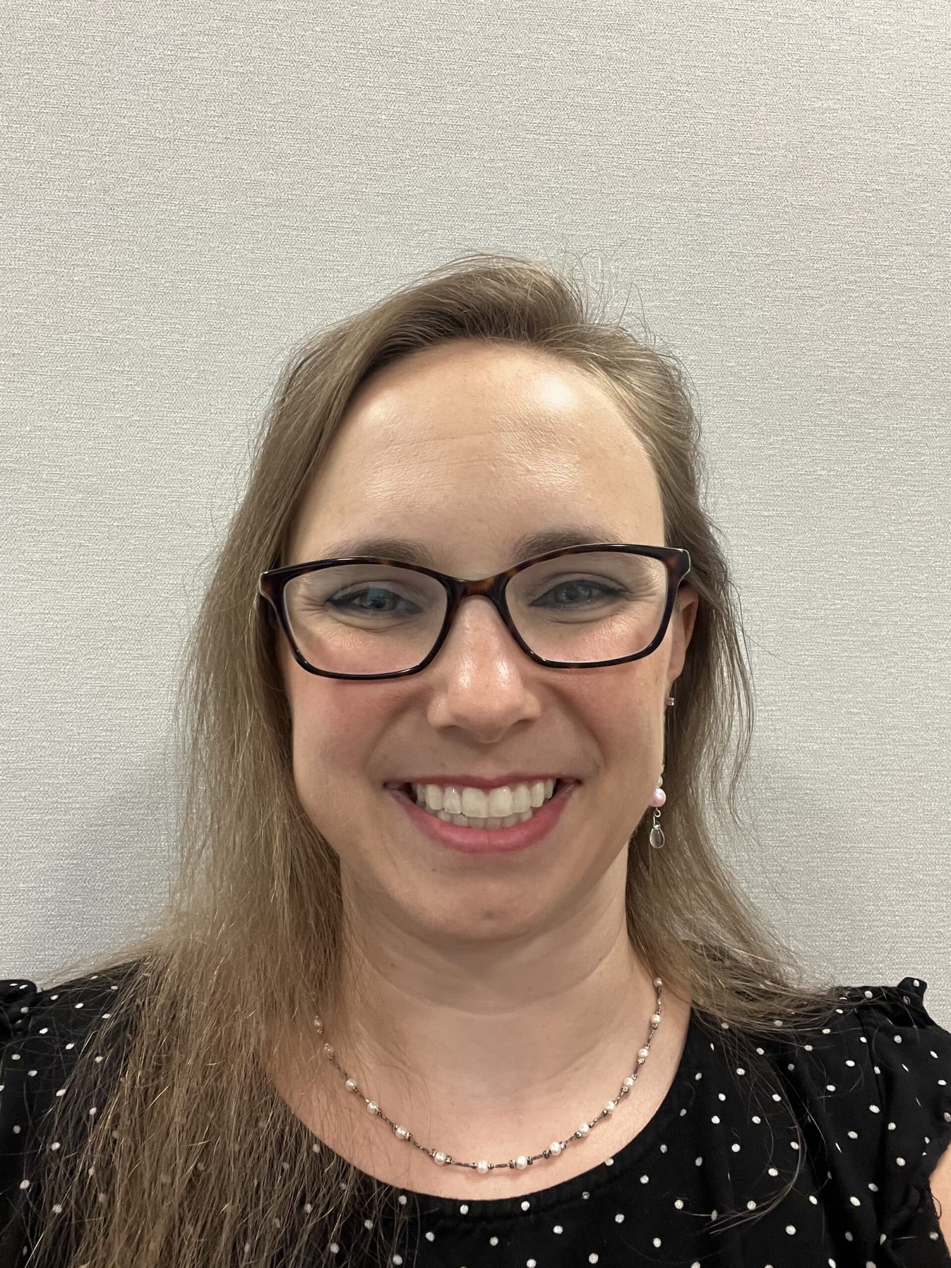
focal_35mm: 30
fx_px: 1099
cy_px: 634
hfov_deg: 46.8
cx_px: 476
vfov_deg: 60.0
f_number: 2.2
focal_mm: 2.71
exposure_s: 1/60
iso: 320
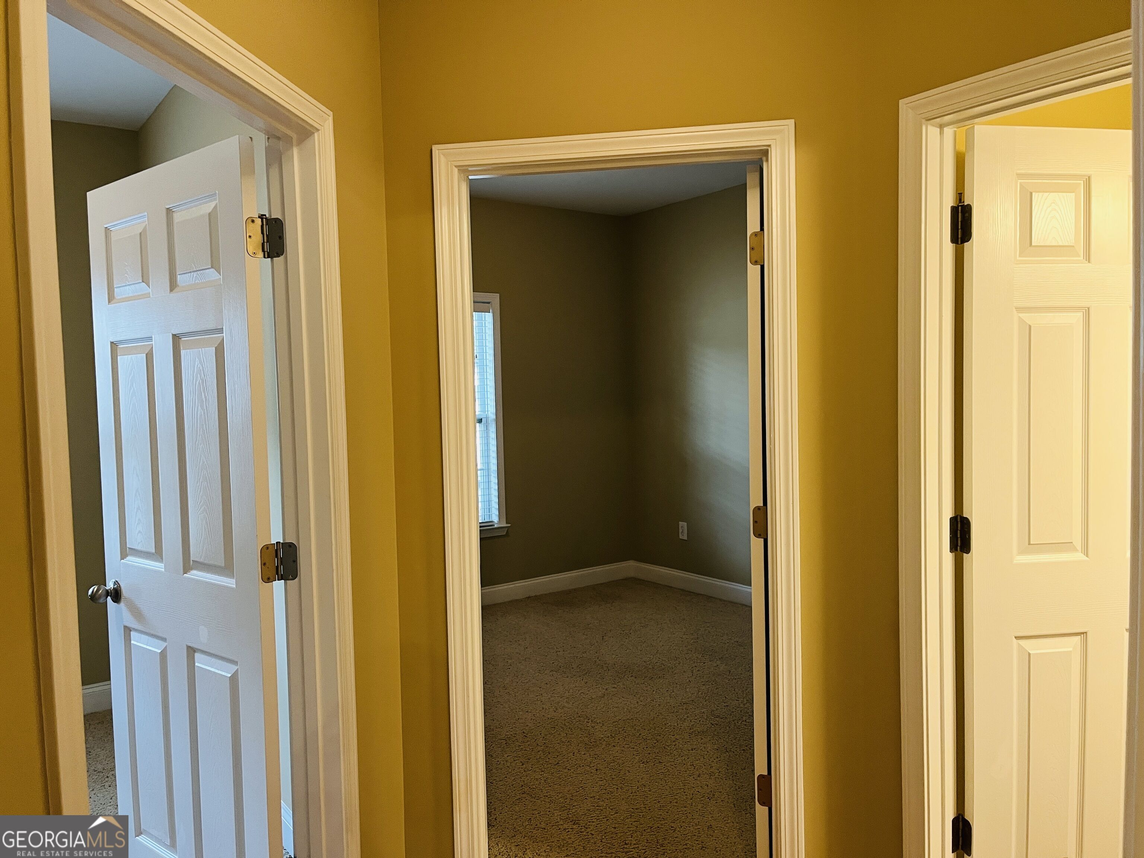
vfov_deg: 53.1
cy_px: 429
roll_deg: +2.9
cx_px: 572
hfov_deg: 67.3
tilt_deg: -4.8
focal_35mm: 26
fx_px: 859
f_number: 1.6
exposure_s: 1/60
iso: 160
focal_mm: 5.1
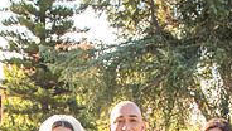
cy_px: 254
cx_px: 63
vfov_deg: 10.3
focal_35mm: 110
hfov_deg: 19.3
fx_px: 677
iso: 200
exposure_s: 1/250
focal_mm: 27
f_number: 5.6
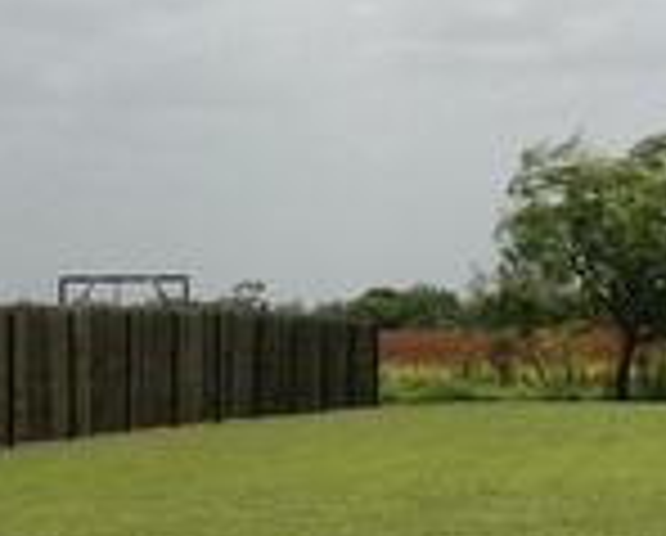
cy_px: 108
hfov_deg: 12.6
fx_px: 2864
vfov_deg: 10.7
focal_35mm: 145
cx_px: 983
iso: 50
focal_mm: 4.12
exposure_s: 1/3390
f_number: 2.4
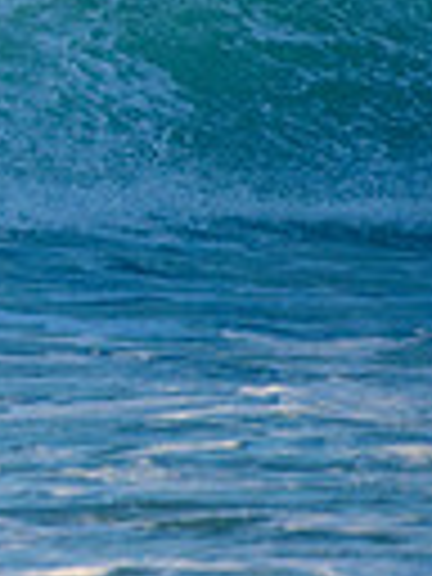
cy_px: -70
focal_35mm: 2174
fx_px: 36175
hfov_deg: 0.7
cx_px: -747
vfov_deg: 0.9
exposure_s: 1/2000
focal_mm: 500
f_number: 5.6
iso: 500
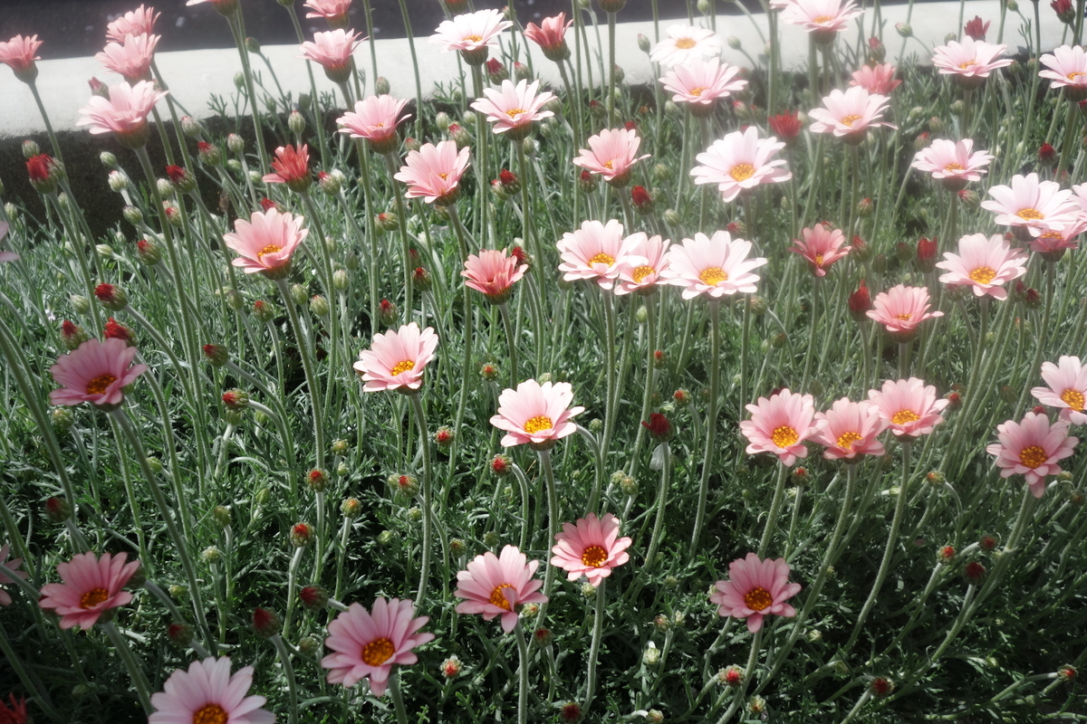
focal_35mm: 49
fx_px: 1479
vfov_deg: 27.5
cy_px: 362
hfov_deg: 40.3
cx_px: 544
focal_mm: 18.23
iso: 125
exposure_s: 1/500
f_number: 5.6
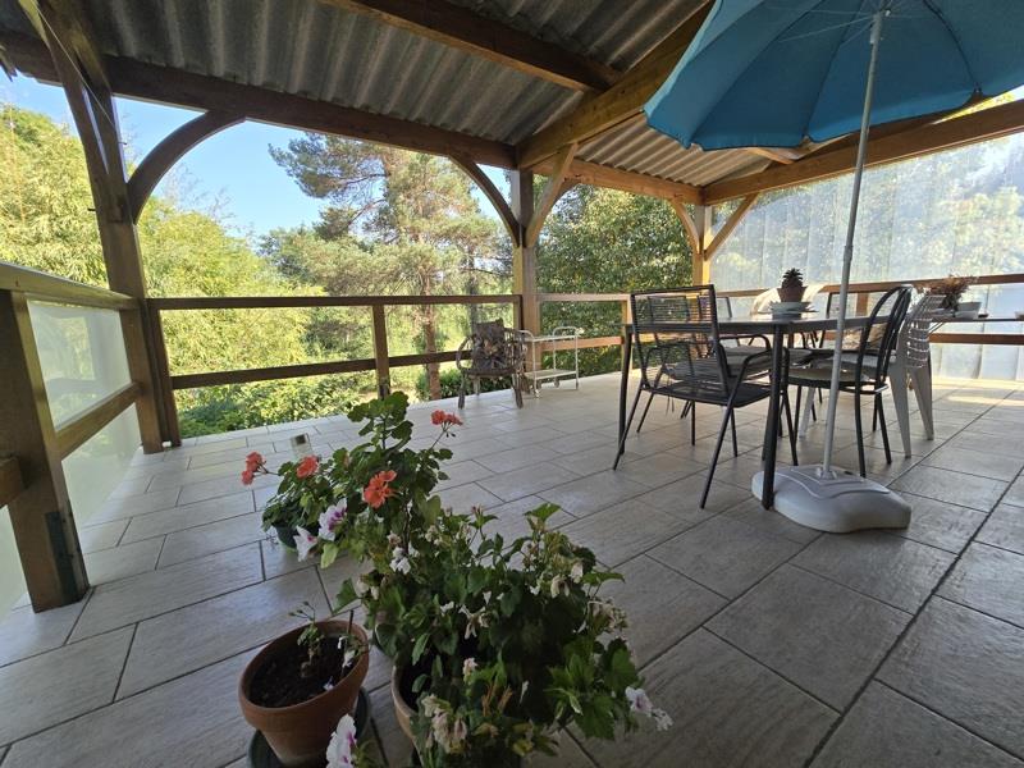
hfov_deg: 106.2
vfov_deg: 89.9
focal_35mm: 13
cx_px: 512
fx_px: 385
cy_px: 384
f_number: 2.2
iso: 100
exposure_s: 1/719
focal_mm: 2.2
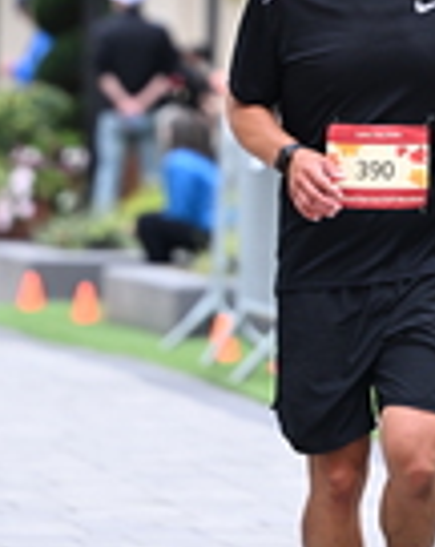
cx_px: 328
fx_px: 8616
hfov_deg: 2.9
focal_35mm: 533
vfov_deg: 3.6
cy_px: -149
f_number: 2.8
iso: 640
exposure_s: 1/1600
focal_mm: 140
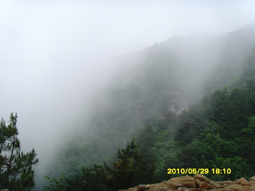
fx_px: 287
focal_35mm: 39
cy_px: 96
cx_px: 128
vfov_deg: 36.8
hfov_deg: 47.9
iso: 80
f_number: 3.5
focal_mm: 6.6
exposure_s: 1/180
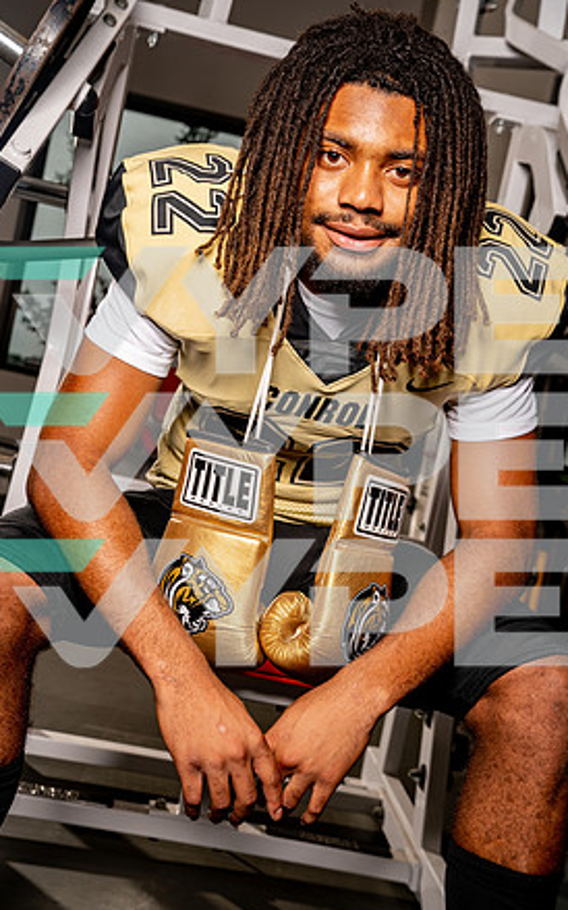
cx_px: 290
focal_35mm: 46
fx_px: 1140
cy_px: 458
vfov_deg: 43.5
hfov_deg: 28.0
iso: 100
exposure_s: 1/320
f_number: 5.6
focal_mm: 44
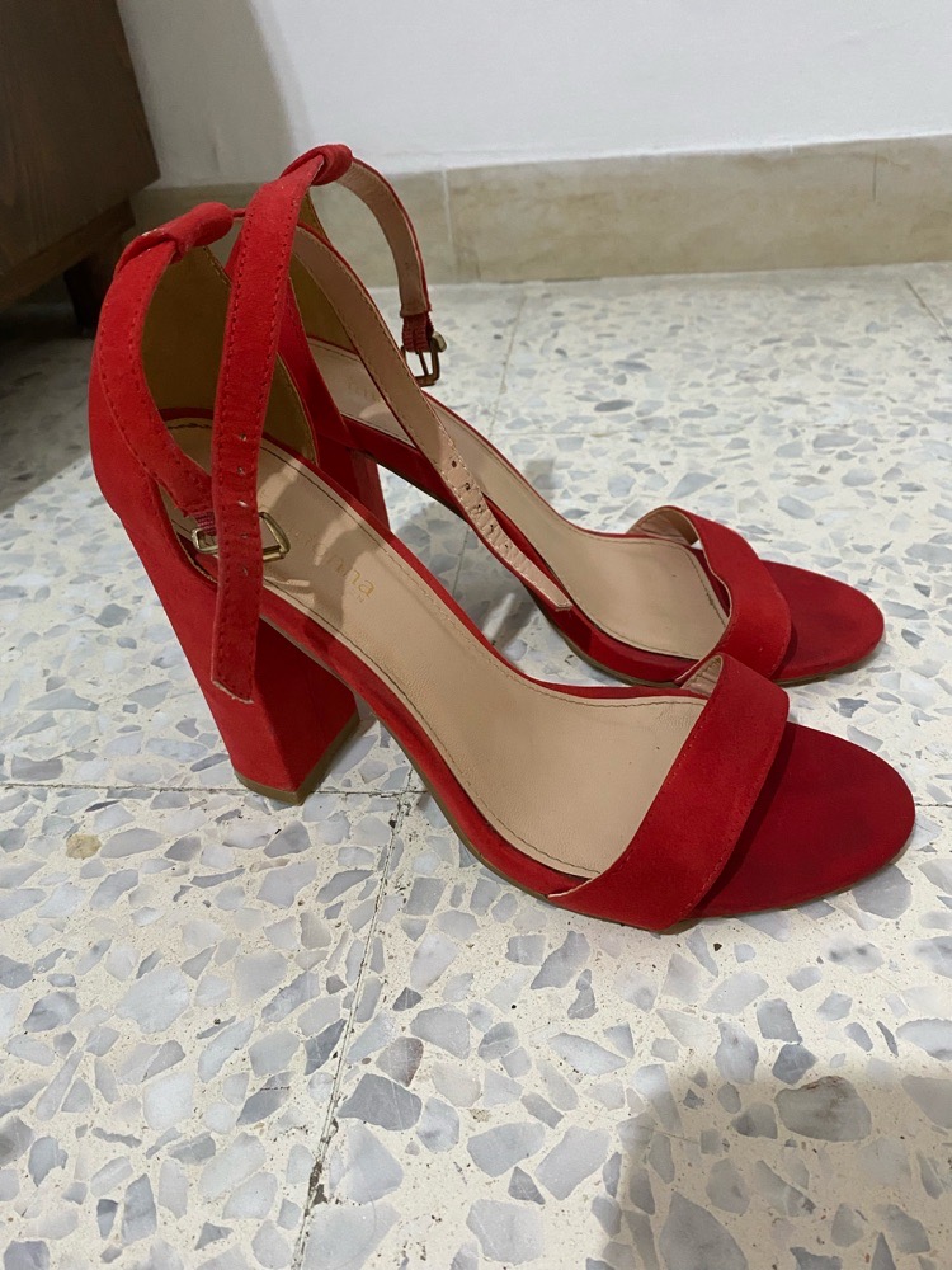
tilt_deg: -35.0
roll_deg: +5.5
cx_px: 476
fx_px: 953
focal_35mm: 26
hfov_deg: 53.1
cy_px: 635
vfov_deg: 67.3
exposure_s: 1/50
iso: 400
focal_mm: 4.25
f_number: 1.8
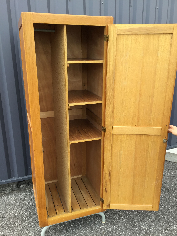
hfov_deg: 45.4
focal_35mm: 31
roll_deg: +0.7
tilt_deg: -16.6
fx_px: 211
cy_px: 118
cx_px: 88
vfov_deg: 58.4
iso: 25
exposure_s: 1/105
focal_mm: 3.3
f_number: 2.4
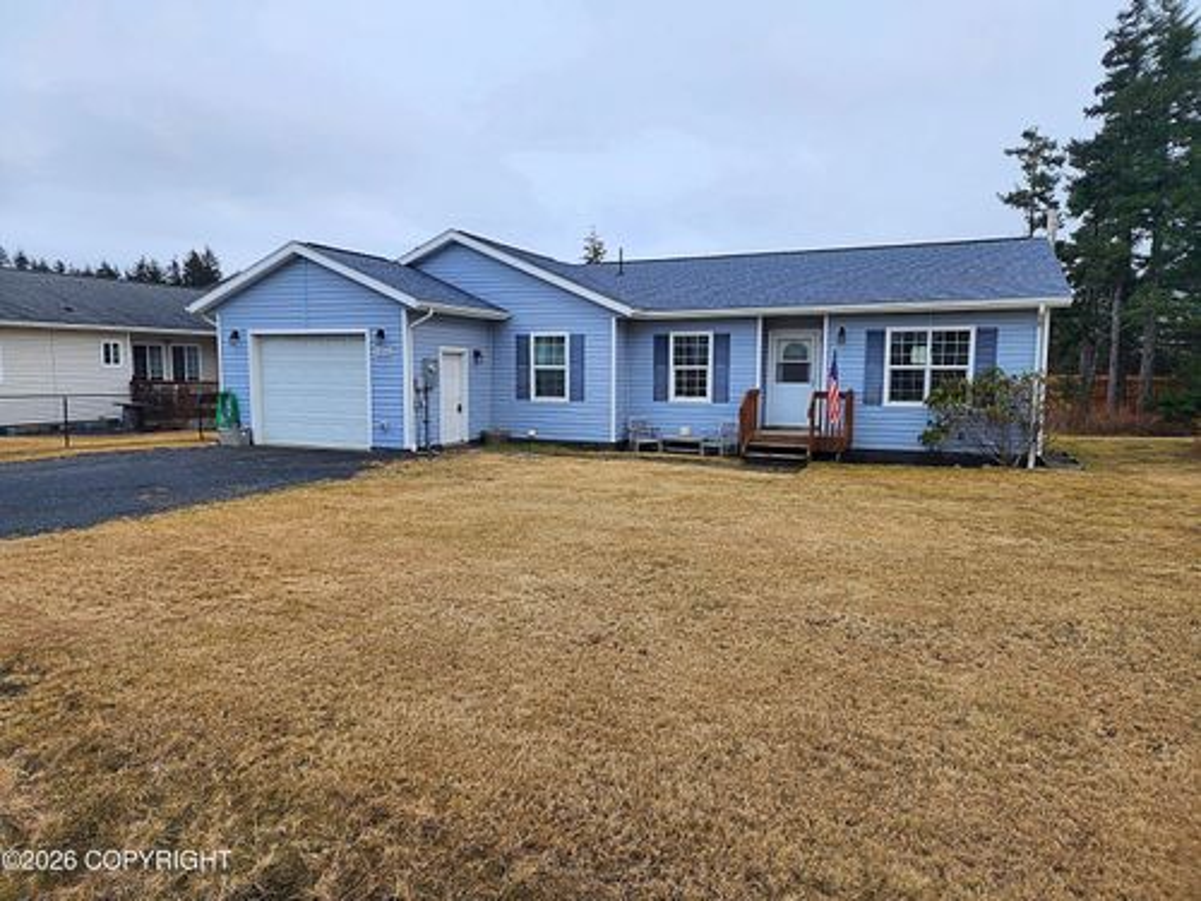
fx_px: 798
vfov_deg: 58.9
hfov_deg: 73.9
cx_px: 600
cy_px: 450
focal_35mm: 23
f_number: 1.8
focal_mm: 6.4
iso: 12
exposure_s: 1/857
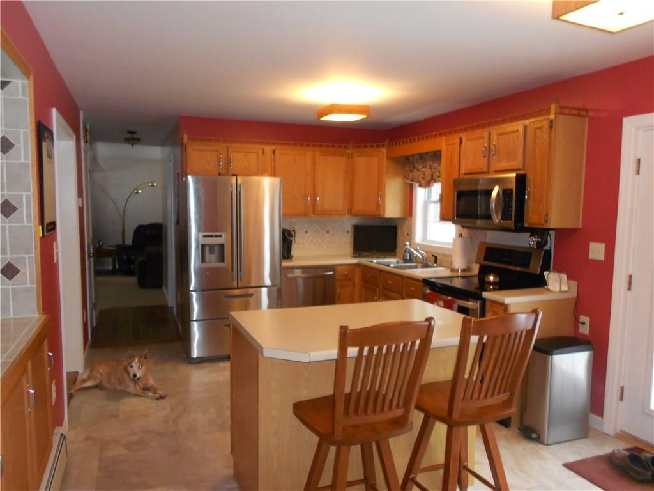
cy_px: 246
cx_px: 327
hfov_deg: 67.3
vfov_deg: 53.1
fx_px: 491
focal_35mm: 26
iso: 200
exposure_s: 1/25
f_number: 3.2
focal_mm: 4.6
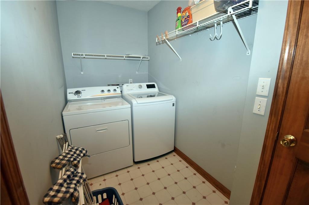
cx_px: 154
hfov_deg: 100.4
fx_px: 129
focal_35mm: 15
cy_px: 102
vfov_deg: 77.3
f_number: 4.5
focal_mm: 10
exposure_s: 1/60
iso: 500
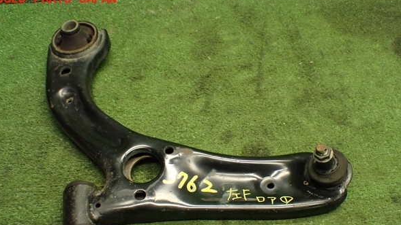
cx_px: 197
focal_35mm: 40
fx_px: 425
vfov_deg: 29.6
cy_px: 143
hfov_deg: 50.5
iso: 800
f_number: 2.5
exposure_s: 1/100
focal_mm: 6.37
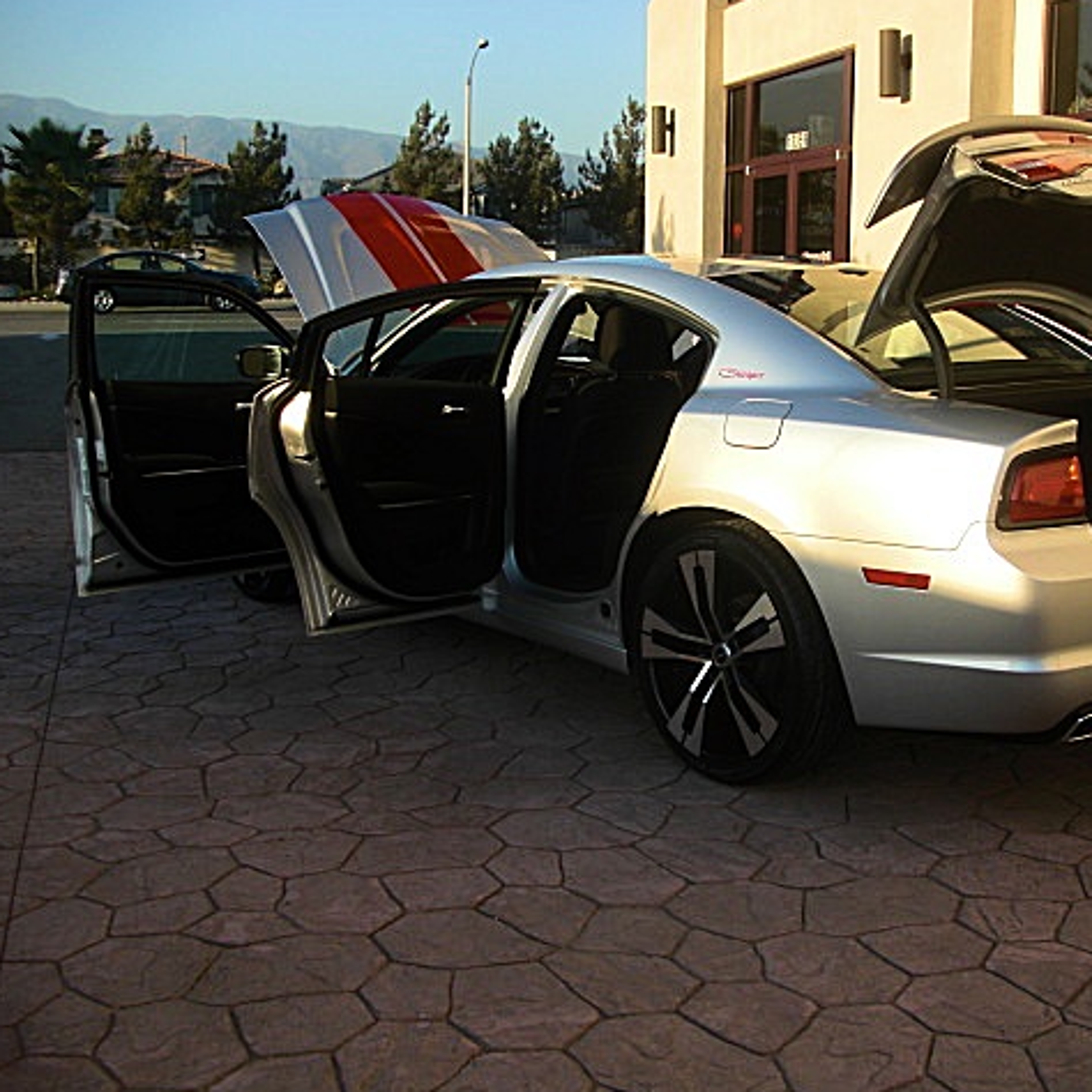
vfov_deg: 39.2
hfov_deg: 38.8
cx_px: 710
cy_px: 546
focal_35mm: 43
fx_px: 1535
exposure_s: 1/320
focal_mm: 6.3
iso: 50
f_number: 2.8
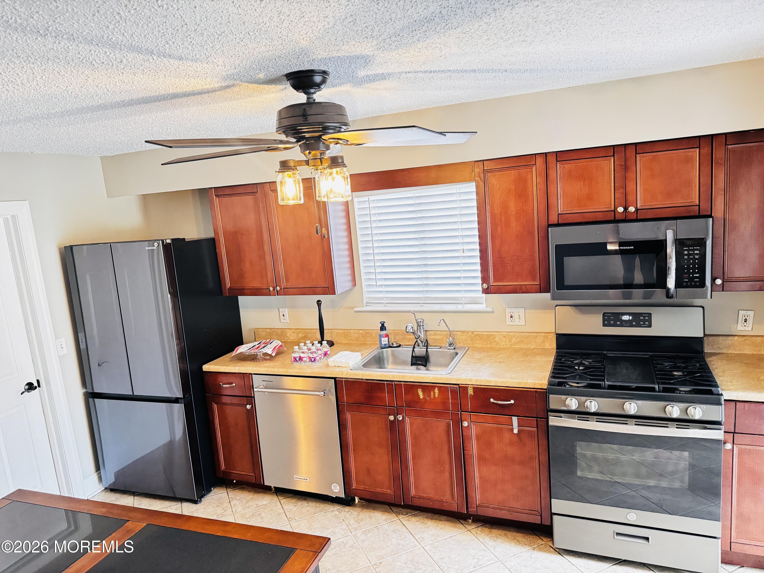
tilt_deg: -10.9
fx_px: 530
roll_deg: +4.9
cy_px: 286
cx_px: 382
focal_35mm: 24
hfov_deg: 71.6
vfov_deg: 56.8
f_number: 1.78
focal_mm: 6.76
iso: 800
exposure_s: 1/60
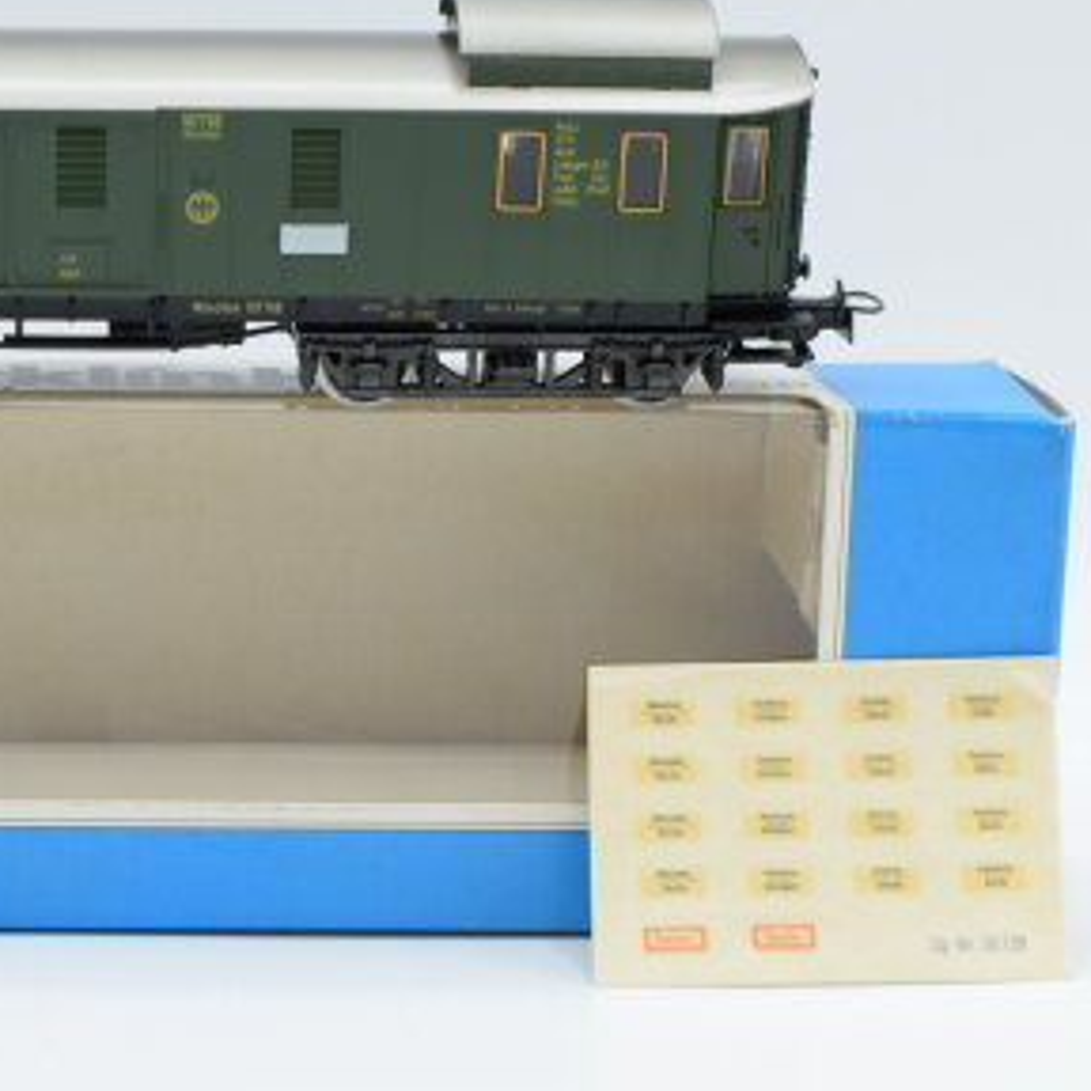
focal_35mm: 93
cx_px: 80
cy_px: 464
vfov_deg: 18.7
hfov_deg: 18.4
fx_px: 3312
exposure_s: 1/200
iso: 400
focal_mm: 35
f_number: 8
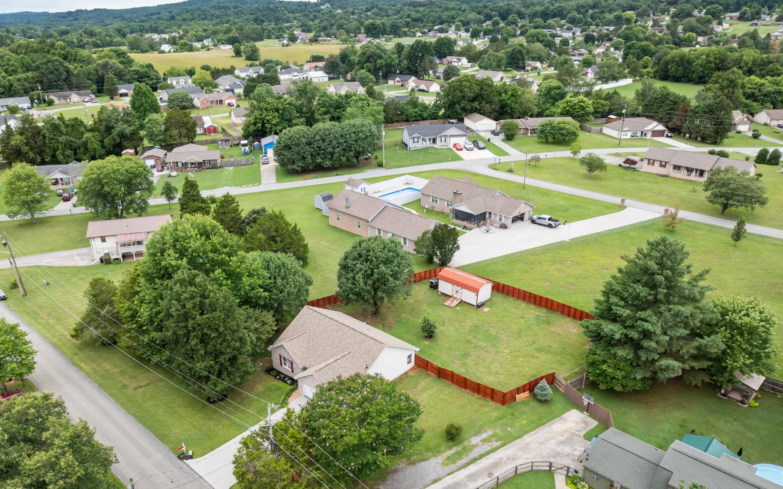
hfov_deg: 70.4
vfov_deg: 47.4
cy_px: 280
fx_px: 555
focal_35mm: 26
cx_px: 388
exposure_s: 1/25
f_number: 2.8
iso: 110
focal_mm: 12.29
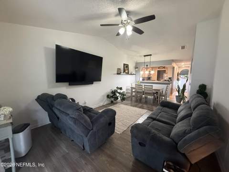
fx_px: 93
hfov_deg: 102.1
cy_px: 86
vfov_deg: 85.6
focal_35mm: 14
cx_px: 114
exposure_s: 1/60
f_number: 2.2
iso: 640
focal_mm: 2.22
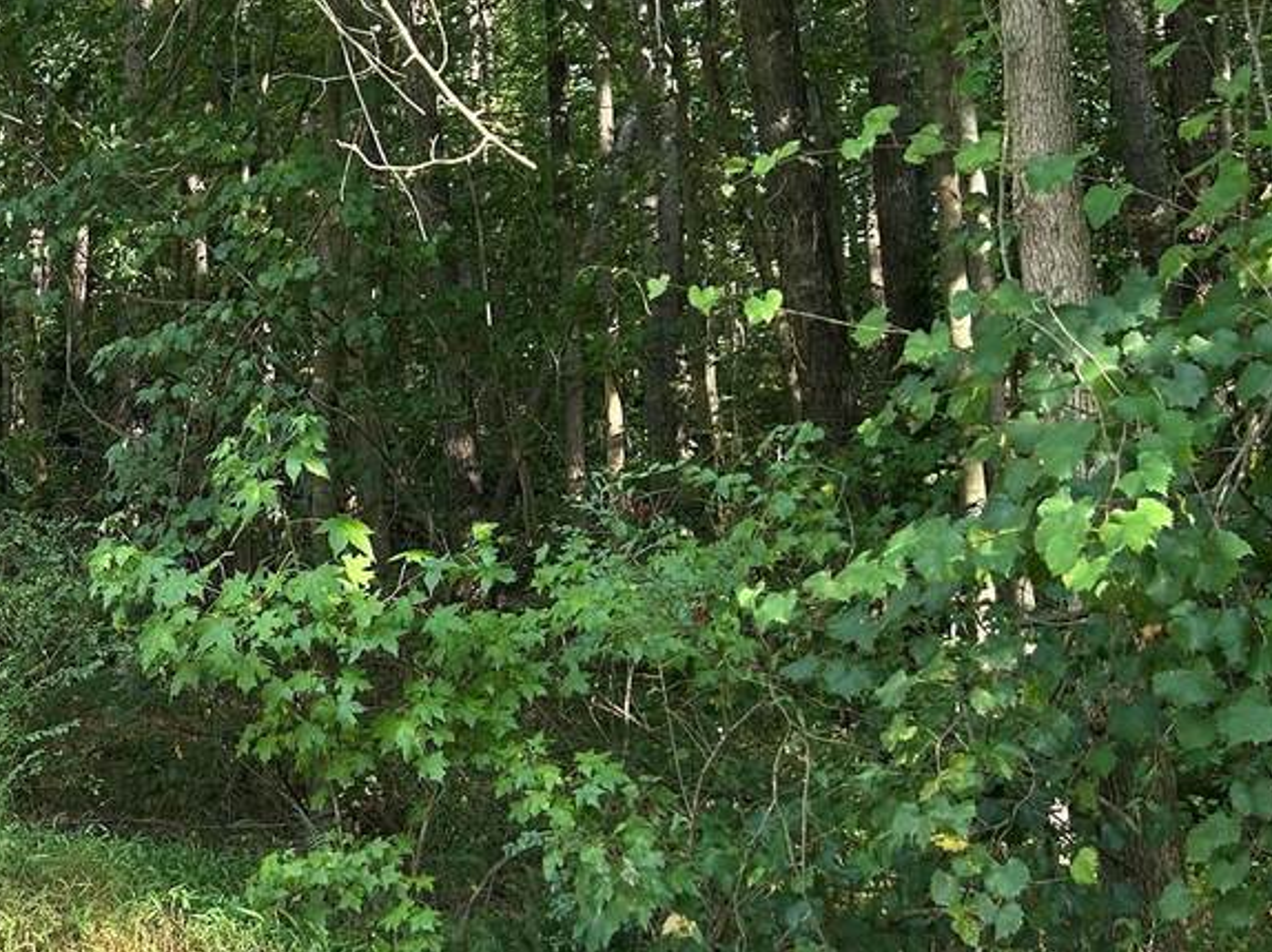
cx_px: -27
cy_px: 387
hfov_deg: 30.6
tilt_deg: +5.9
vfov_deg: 25.2
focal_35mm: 58
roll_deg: +1.5
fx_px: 2130
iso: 40
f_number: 1.5
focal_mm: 5.7
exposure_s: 1/248
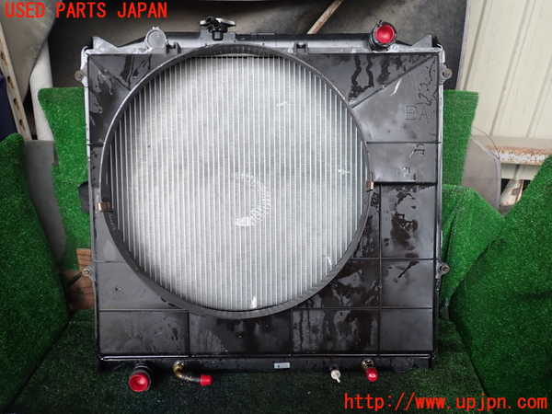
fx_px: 478
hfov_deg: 60.0
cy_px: 207
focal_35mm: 30
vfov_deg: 46.8
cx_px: 276
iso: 100
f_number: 2.3
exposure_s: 1/100
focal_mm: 5.4
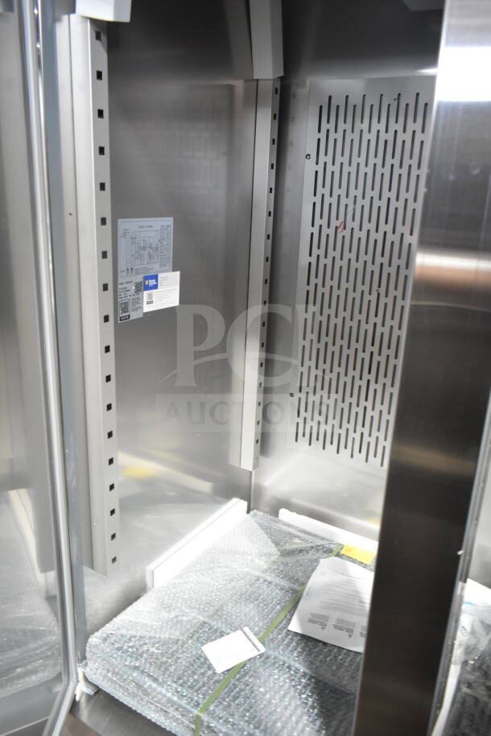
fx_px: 613
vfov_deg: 61.9
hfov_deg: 43.6
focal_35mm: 30
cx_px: 246
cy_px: 368
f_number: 4
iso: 1600
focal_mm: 20
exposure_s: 1/60
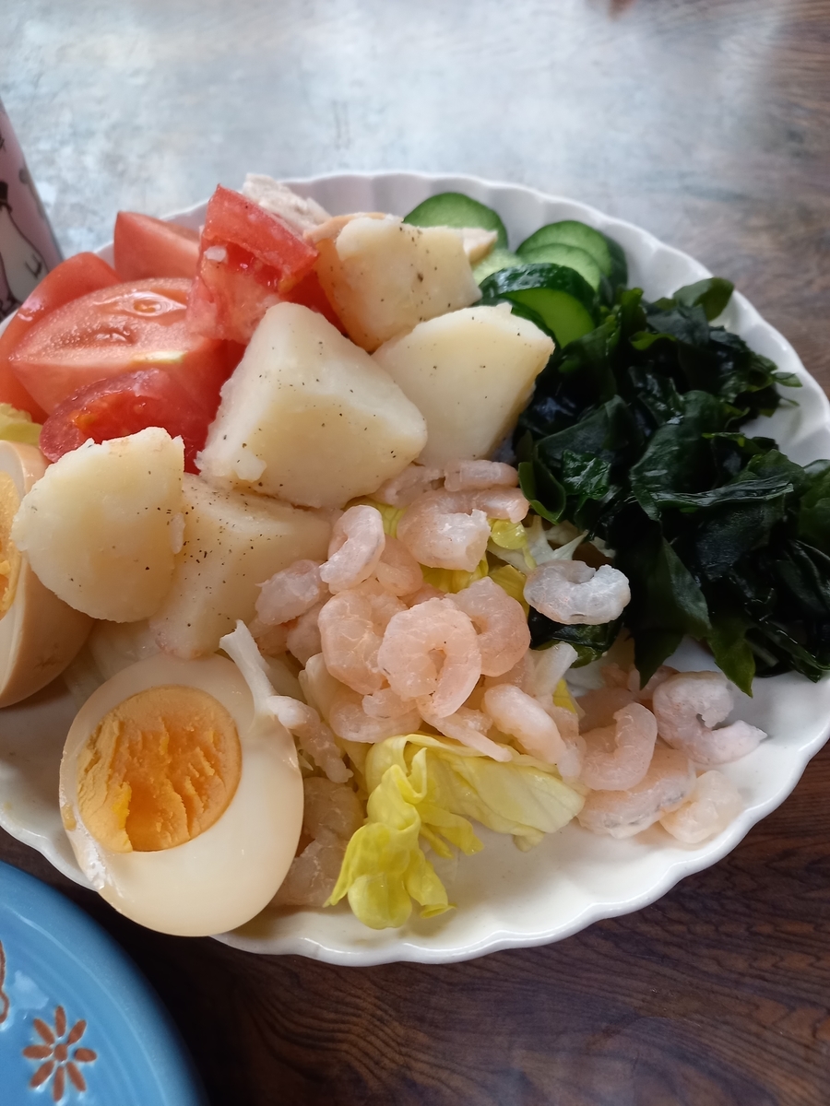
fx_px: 799
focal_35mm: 25
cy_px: 553
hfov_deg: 54.9
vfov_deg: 69.4
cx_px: 415
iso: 320
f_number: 1.8
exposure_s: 1/60
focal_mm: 4.65
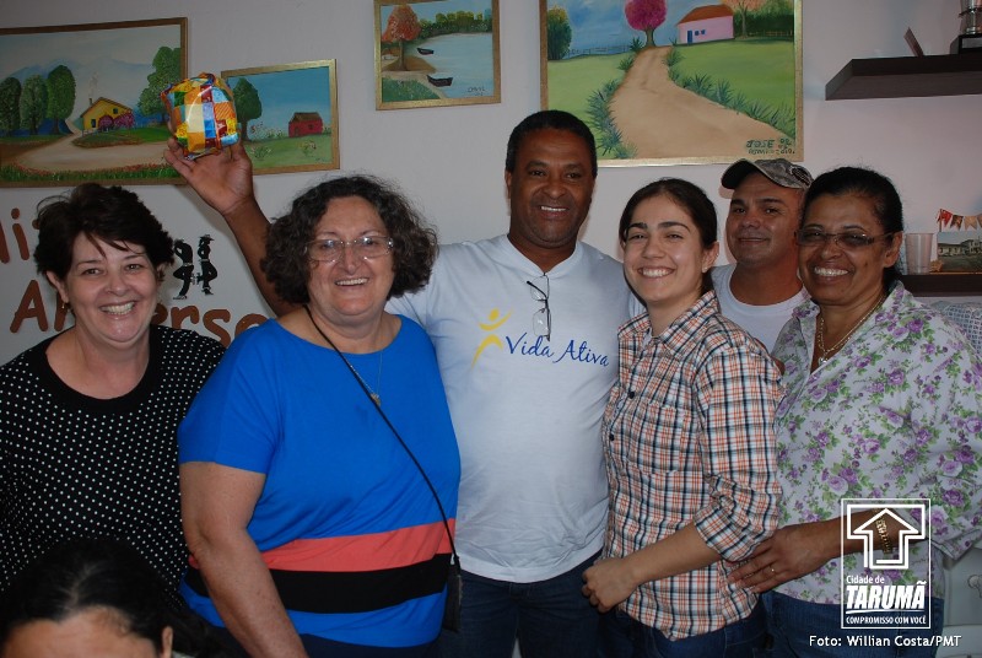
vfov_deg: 43.7
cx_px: 491
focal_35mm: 30
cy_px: 329
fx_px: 820
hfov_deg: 61.9
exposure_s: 1/60
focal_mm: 20
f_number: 3.8
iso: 200
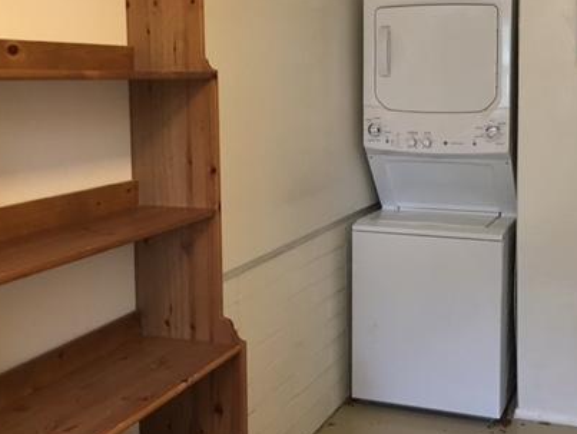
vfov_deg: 31.4
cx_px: 414
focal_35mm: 46
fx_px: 767
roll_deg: -0.4
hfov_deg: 40.3
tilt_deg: -4.7
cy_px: 155
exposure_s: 1/10
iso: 100
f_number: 2.2
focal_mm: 4.15
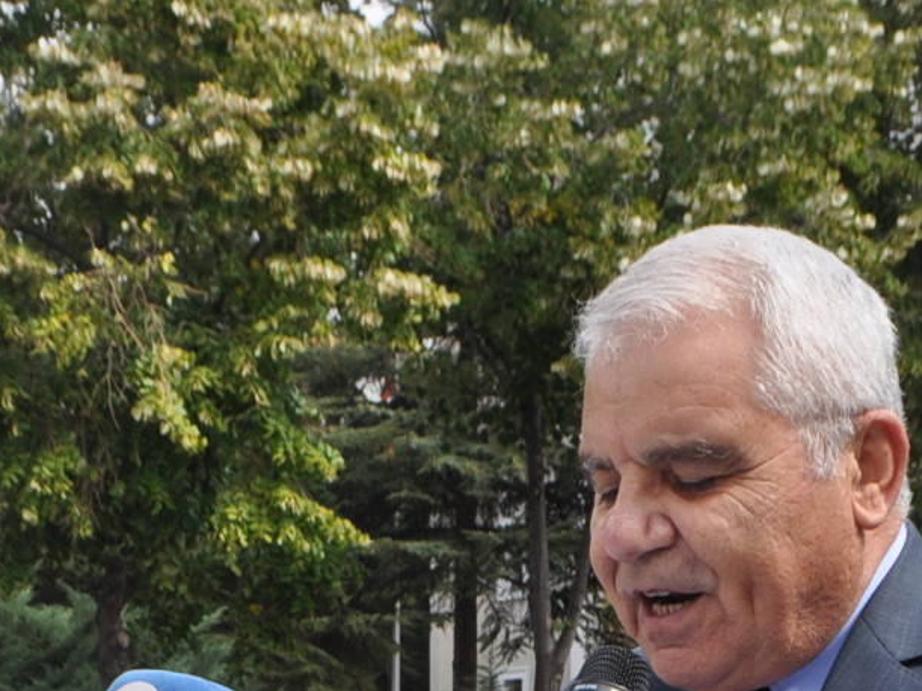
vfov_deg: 15.3
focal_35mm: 91
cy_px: 951
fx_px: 2423
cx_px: 441
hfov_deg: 21.5
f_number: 8
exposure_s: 1/250
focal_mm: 18
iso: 200
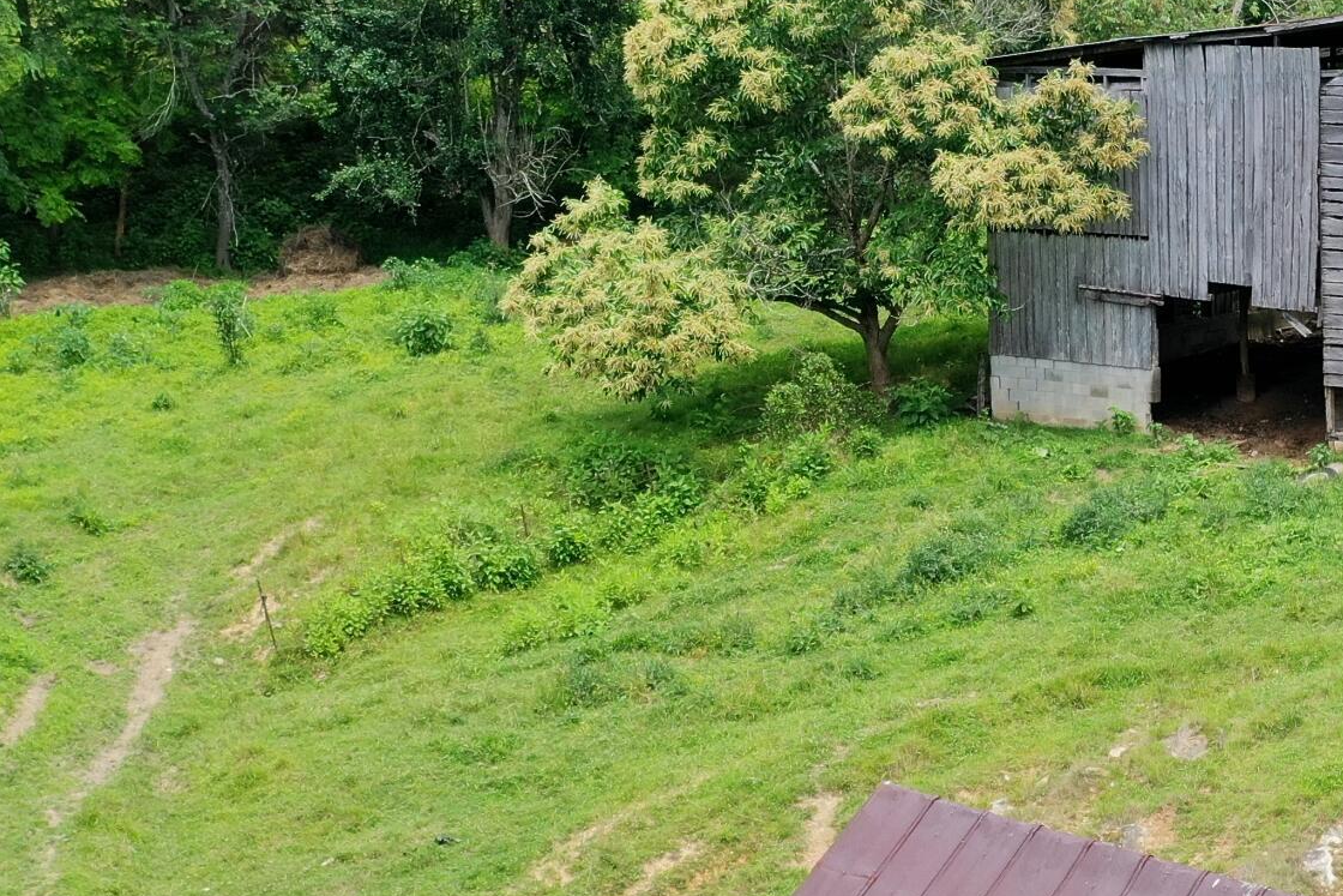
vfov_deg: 18.0
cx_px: 1279
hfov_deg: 25.9
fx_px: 2798
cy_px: 746
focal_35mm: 75
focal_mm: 10.26
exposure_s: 1/80
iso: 100
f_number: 3.5
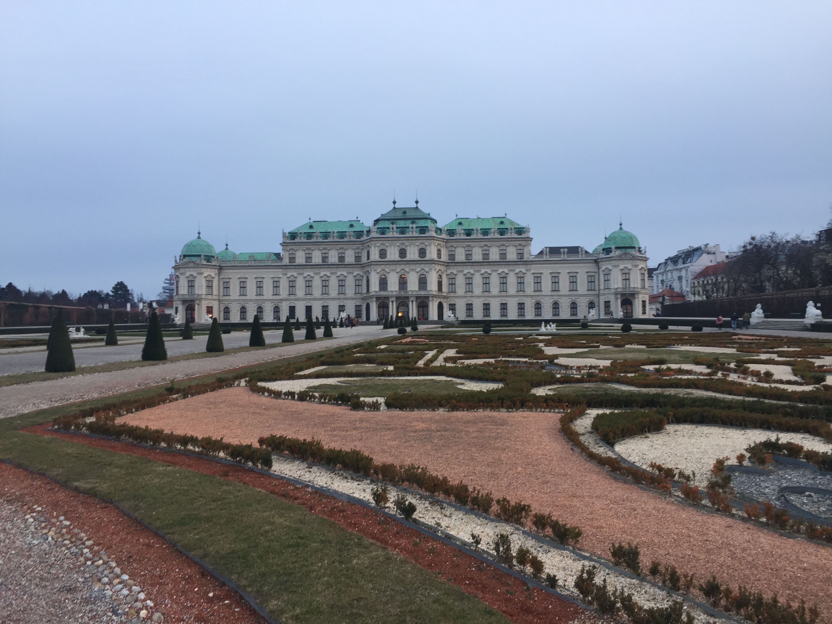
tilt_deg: +4.7
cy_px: 312
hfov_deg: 61.7
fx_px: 697
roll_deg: +0.1
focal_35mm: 29
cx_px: 416
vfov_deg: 48.2
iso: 32
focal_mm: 4.15
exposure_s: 1/50
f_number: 2.2
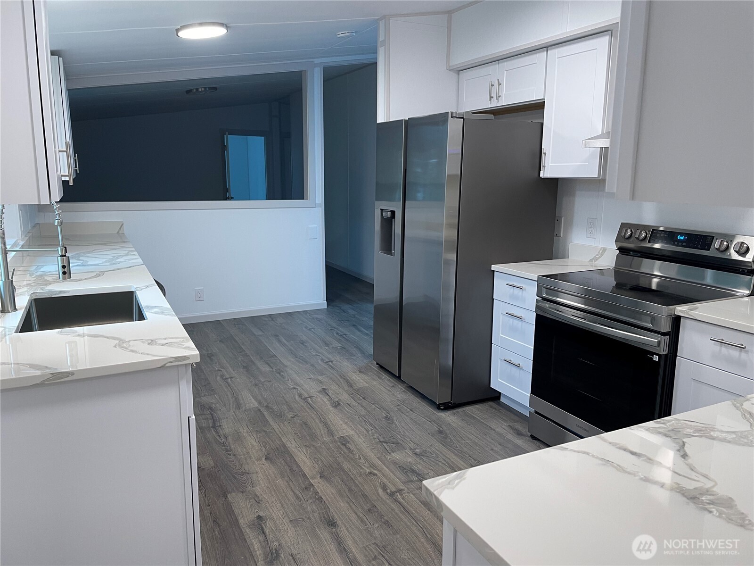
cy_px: 283
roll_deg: +0.6
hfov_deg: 67.3
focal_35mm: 26
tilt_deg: -10.5
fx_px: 566
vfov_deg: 53.1
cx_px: 377
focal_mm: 4.2
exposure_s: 1/60
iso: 80
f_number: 1.6
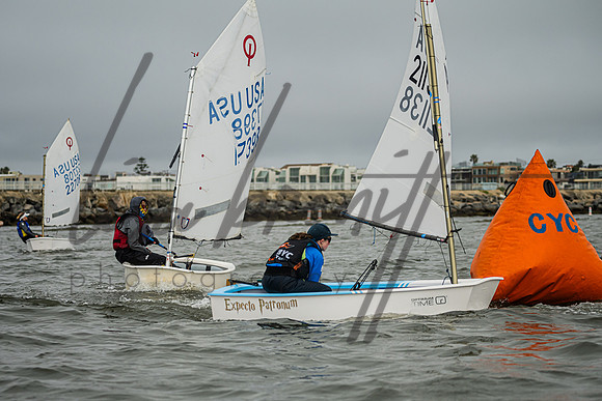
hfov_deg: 16.7
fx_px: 2049
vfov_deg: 11.2
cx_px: 280
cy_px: 239
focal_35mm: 123
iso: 320
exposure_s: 1/4000
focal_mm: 100
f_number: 4.5
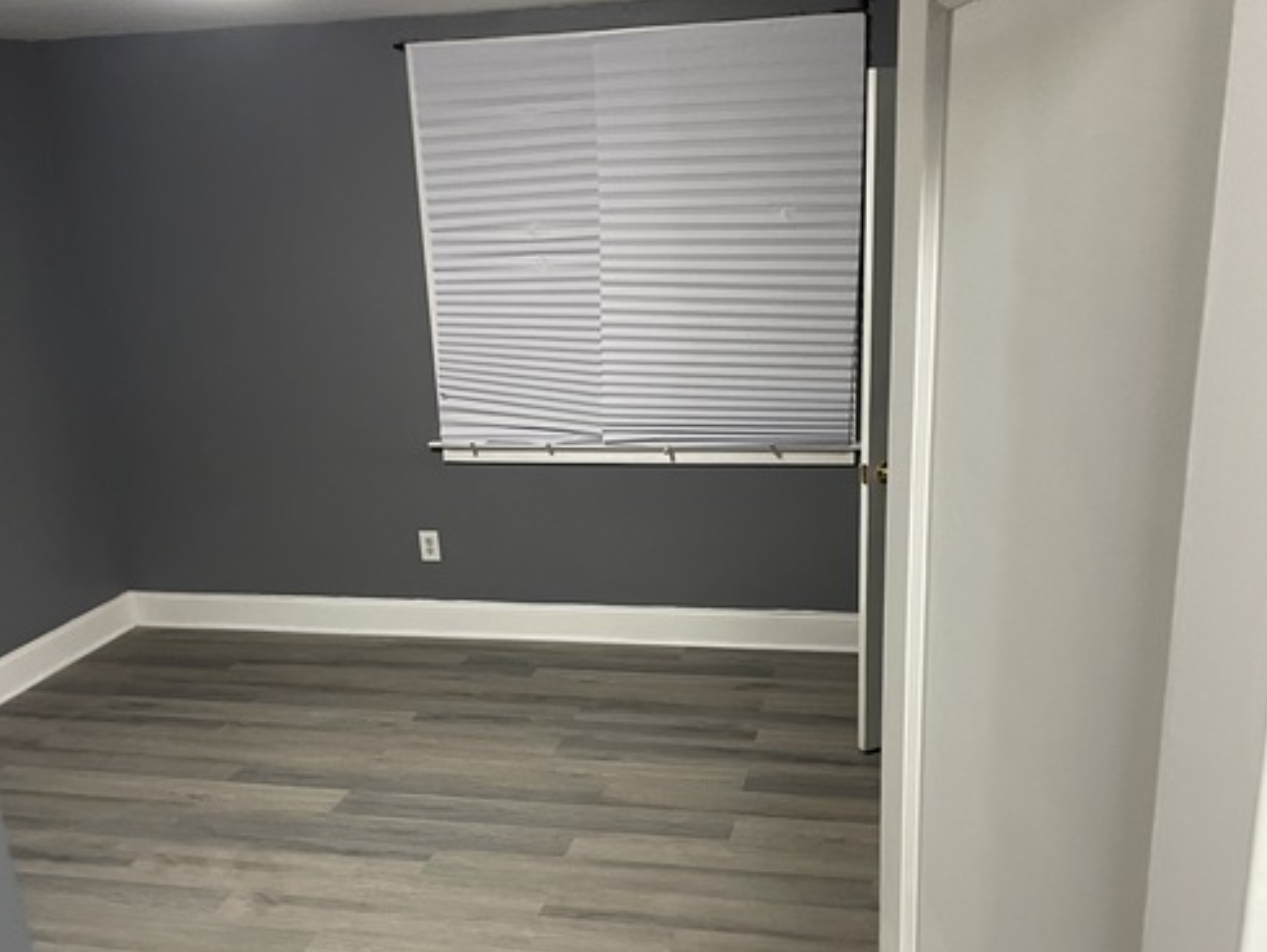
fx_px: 1245
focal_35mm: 34
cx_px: 641
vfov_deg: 41.4
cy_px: 617
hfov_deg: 53.9
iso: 250
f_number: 1.6
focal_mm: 5.1
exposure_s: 1/60
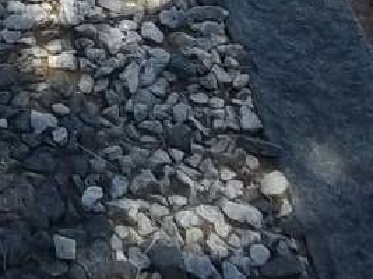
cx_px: -196
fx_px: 1551
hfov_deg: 12.9
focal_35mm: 144
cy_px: -293
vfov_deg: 9.6
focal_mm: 5.7
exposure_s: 1/500
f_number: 2.9
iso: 80
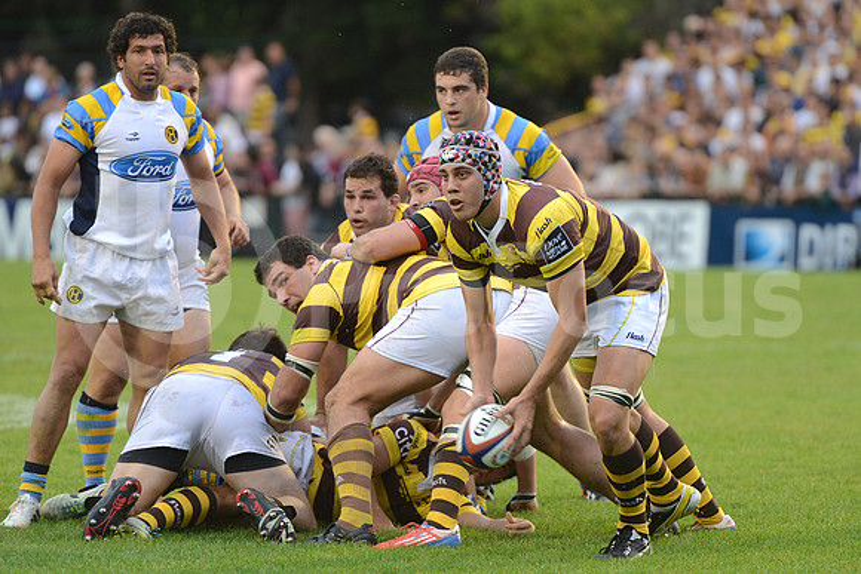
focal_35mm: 270
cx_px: 430
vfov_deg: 5.1
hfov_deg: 7.6
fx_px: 6459
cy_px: 287
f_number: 4
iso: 2000
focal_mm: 270
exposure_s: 1/500
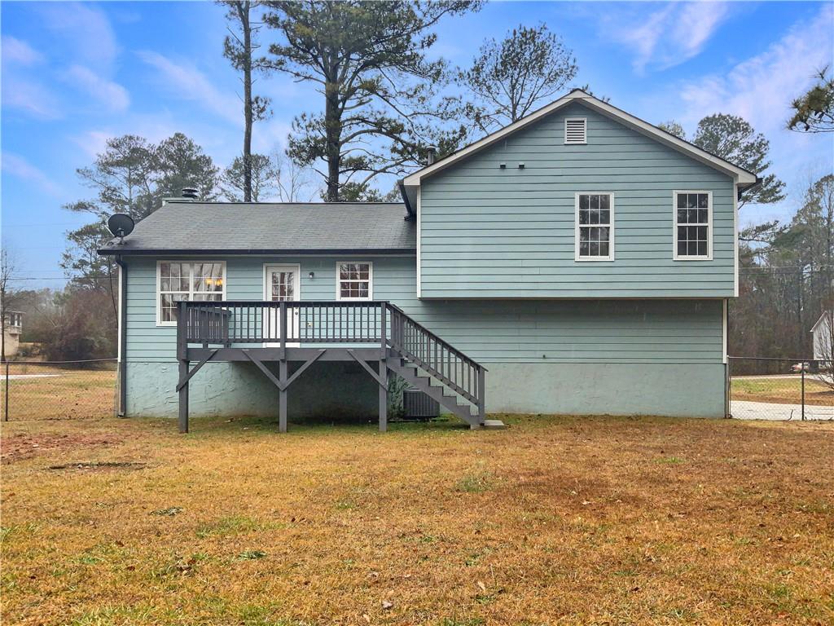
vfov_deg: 48.2
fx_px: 699
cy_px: 313
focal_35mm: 29
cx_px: 417
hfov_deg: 61.7
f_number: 1.8
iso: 16
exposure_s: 1/353
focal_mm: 3
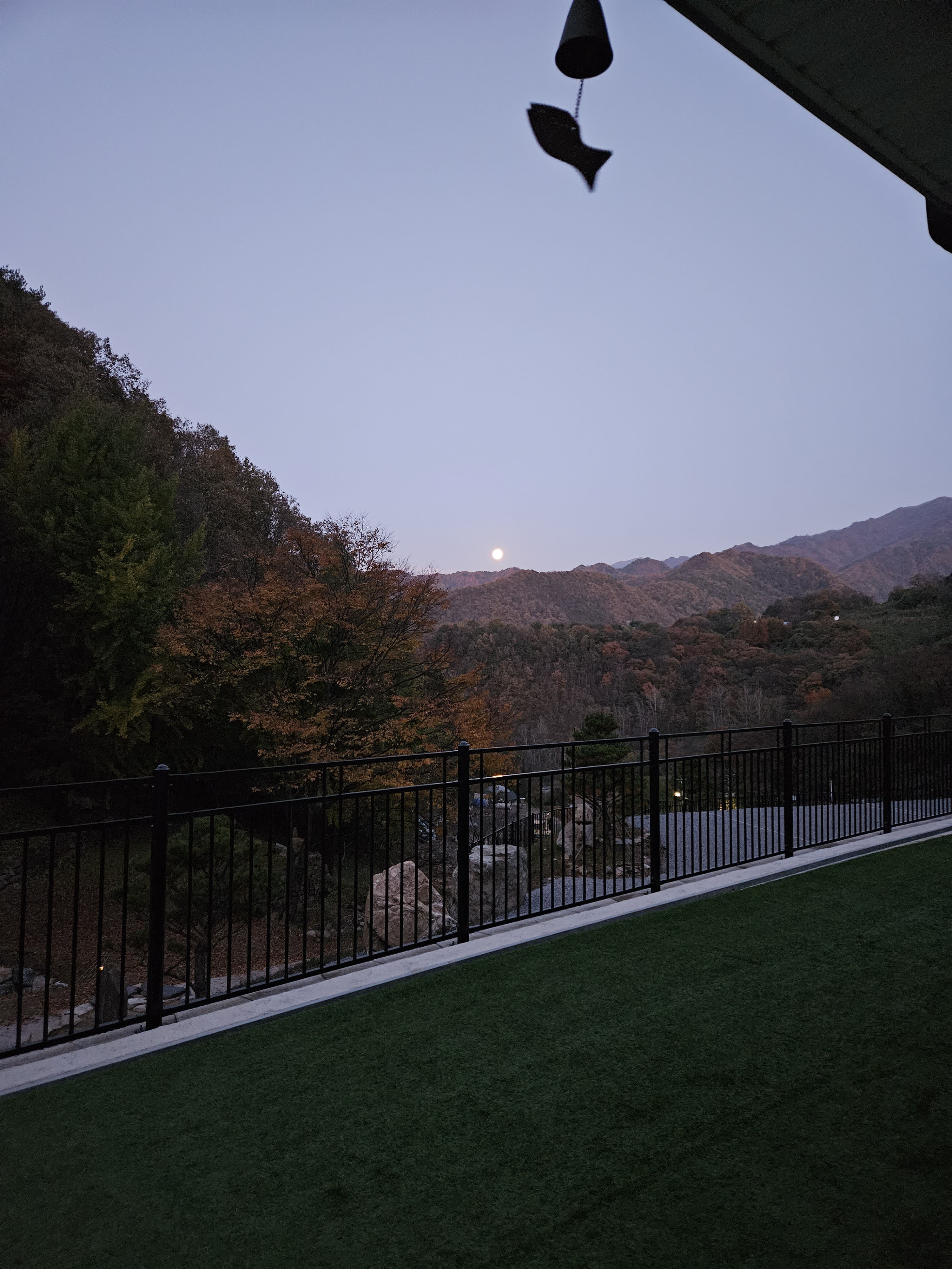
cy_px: 634
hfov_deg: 58.9
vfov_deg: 73.9
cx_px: 476
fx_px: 843
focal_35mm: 23
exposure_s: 1/34
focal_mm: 5.4
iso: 1250
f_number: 1.8
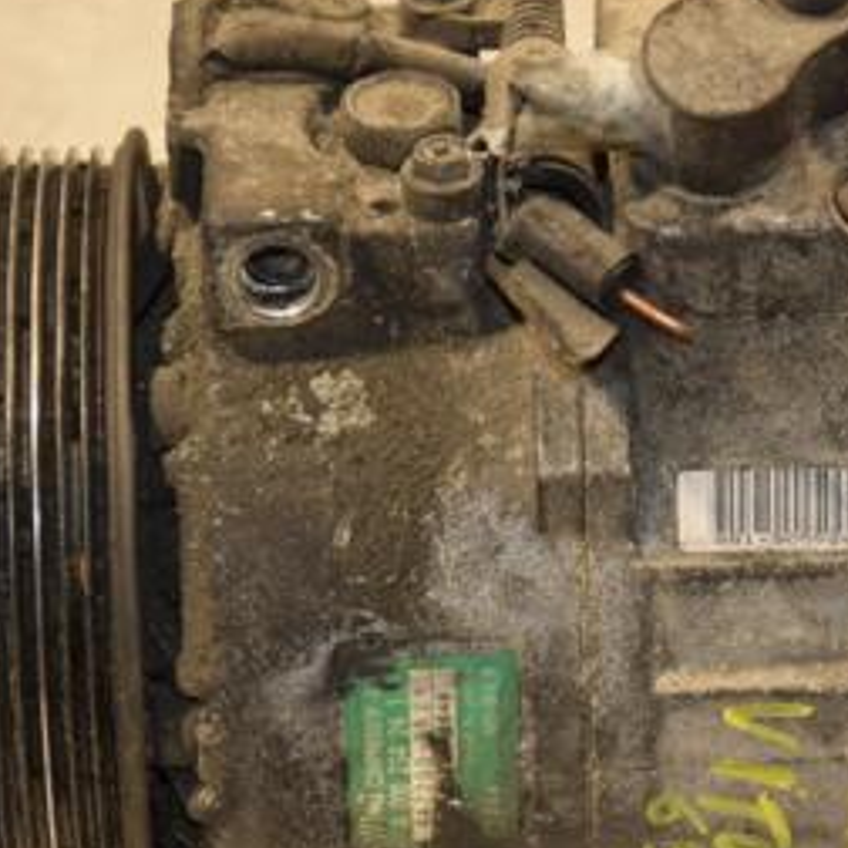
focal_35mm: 228
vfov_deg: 7.7
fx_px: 6320
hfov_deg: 7.7
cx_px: 535
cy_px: 461
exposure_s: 1/125
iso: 800
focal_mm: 75
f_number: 5.3
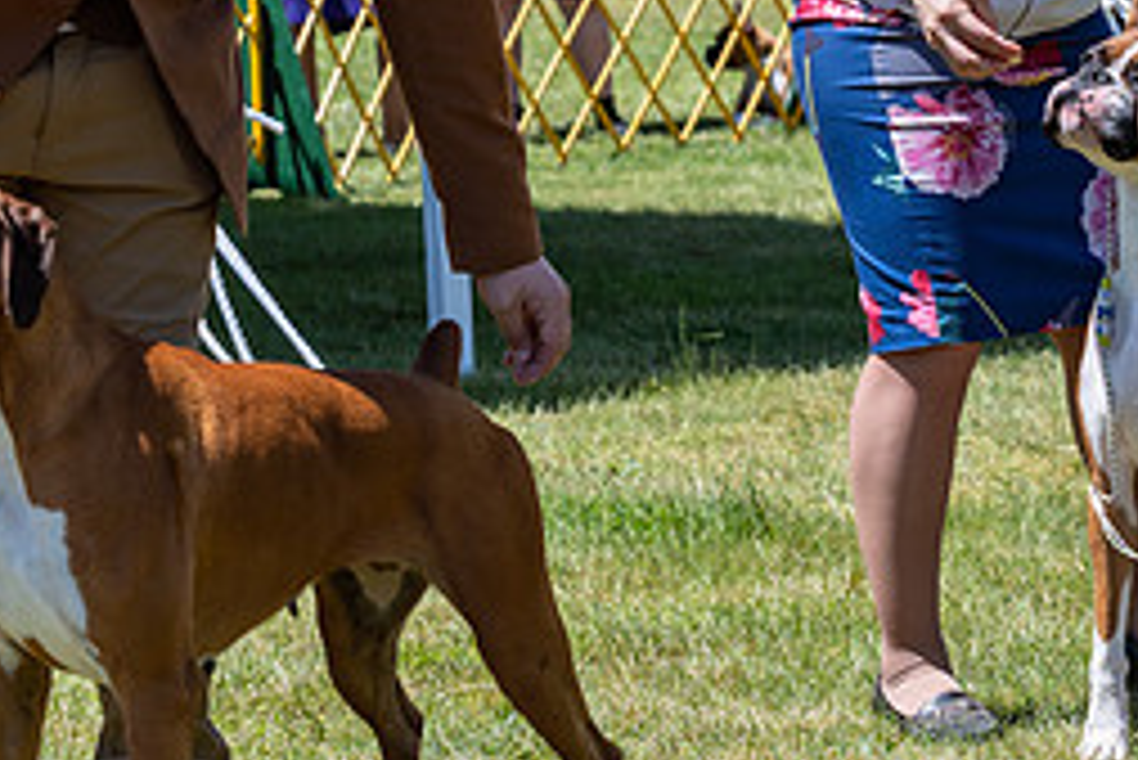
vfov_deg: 7.2
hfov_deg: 10.7
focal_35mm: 190
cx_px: 1192
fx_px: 6009
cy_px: 70
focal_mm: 83
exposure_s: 1/640
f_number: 6.3
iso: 200
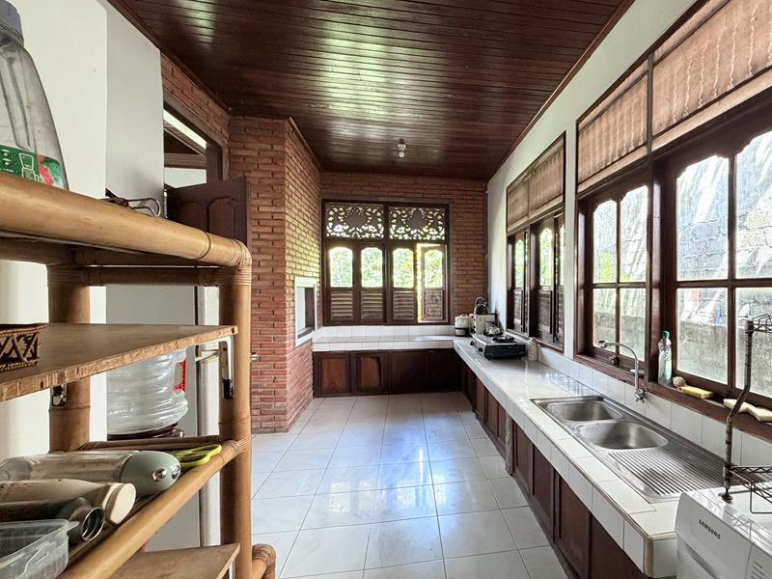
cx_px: 386
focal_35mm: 14
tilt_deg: +2.1
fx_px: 312
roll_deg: +0.4
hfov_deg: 102.1
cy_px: 290
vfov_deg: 85.7
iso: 320
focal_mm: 2.22
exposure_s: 1/74
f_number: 2.2
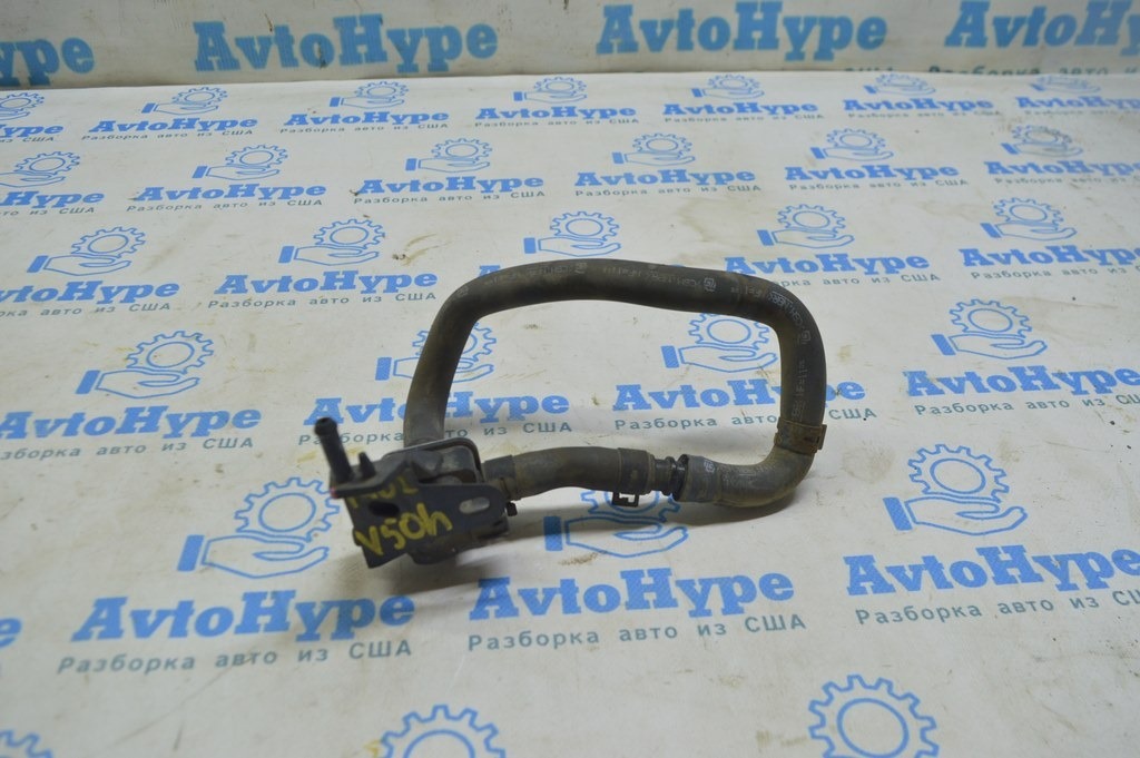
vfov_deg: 41.6
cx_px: 570
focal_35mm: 32
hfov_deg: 59.5
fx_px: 997
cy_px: 379
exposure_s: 1/40
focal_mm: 21
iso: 400
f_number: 5.6
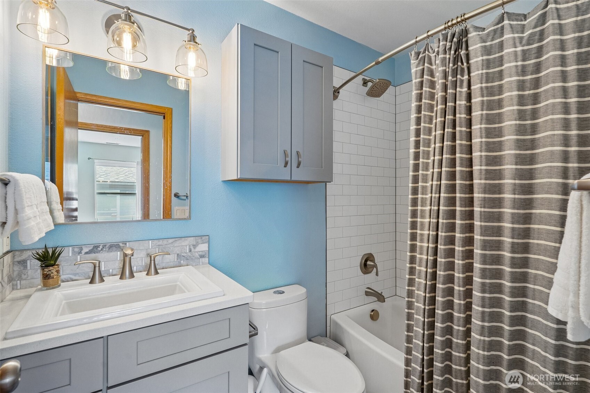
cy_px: 196
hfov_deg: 93.3
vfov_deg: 70.4
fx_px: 279
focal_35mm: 17
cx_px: 295
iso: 1000
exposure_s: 1/30
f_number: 8
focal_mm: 17
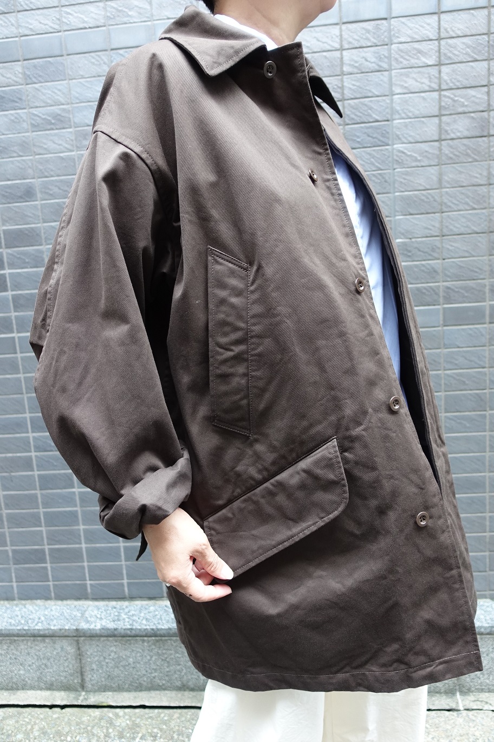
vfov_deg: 73.7
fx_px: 494
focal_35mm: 24
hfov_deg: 53.1
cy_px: 371
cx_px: 247
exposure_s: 1/30
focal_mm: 8.8
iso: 400
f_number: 1.8
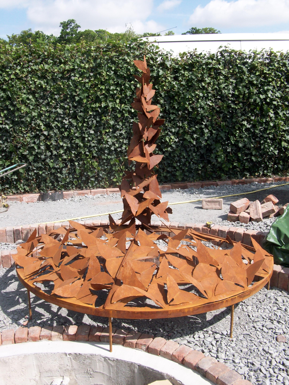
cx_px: 144
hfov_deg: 41.8
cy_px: 192
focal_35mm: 34
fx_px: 378
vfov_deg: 54.0
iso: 64
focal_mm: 5.7
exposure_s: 1/276
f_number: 5.5
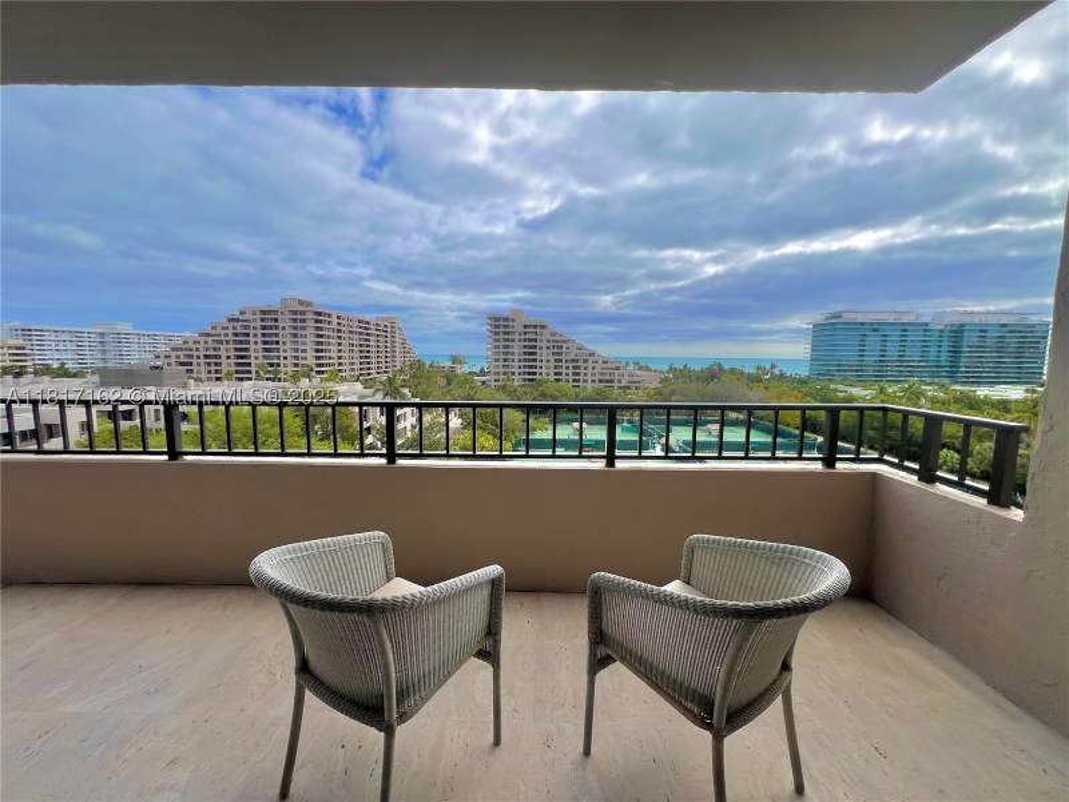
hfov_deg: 106.2
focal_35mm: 13
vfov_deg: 89.9
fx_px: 401
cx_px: 534
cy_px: 401
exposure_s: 1/1800
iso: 32
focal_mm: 1.57
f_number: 1.8
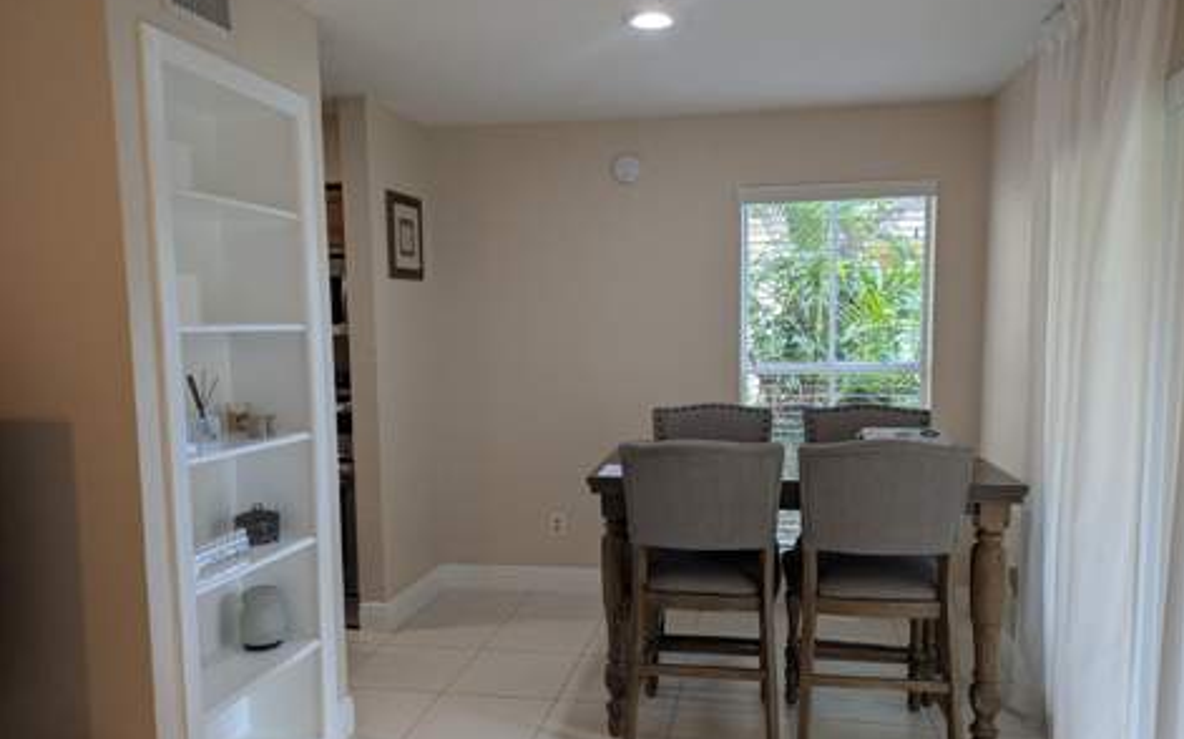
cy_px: 412
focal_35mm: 27
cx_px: 598
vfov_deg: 45.9
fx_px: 871
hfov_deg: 68.4
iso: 61
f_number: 1.89
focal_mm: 5.43
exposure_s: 1/120
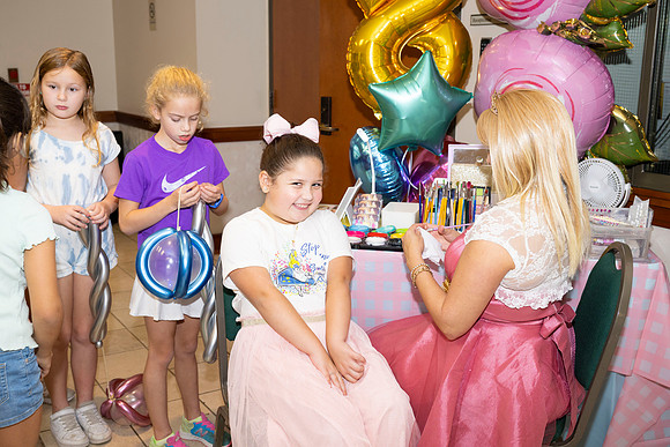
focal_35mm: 39
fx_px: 726
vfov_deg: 34.2
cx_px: 335
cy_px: 224
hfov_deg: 49.5
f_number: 5
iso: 400
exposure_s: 1/100
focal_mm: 39
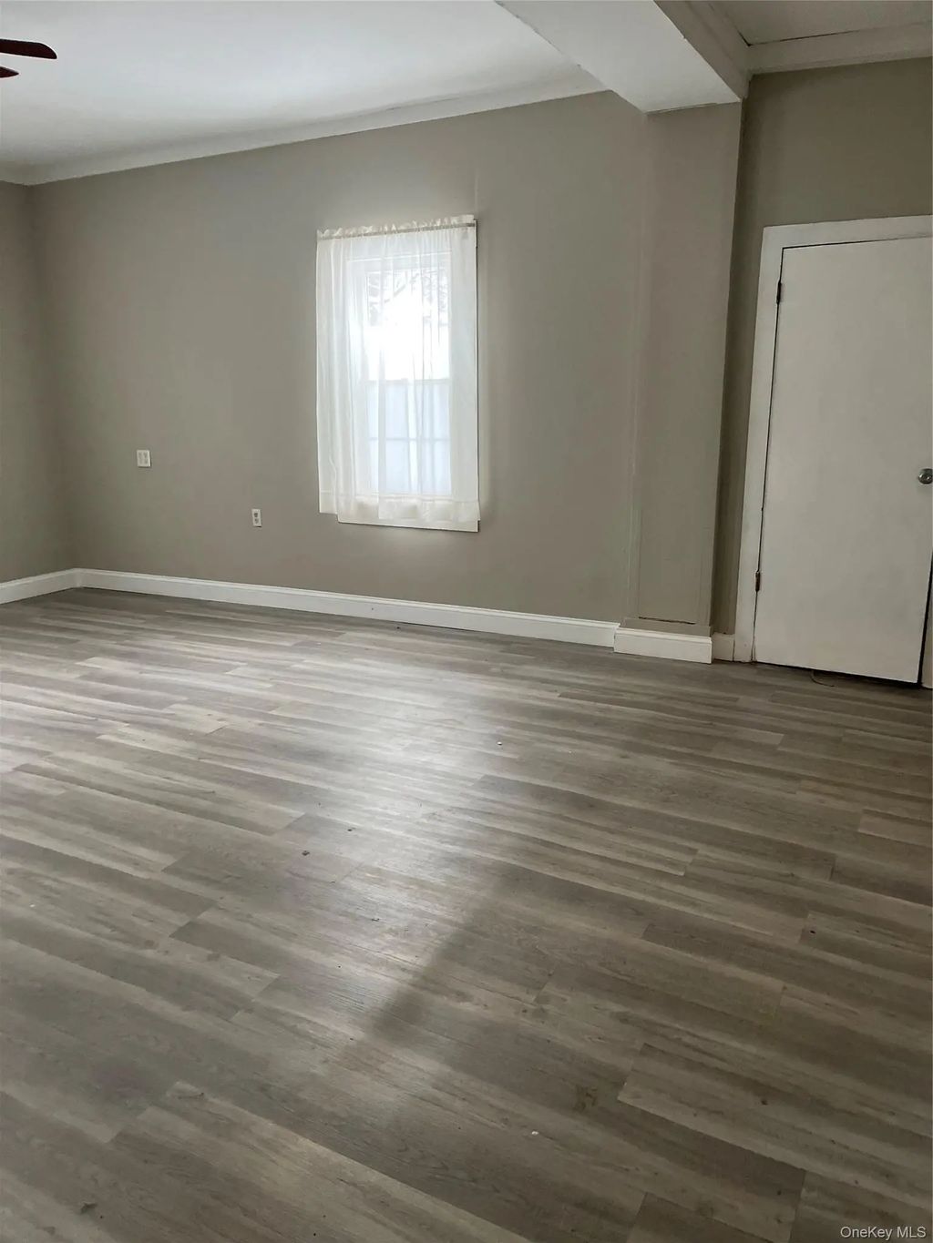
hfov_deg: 53.1
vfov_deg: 67.3
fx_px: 934
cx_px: 466
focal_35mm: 26
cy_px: 622
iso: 400
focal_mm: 5.1
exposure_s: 1/60
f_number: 1.6
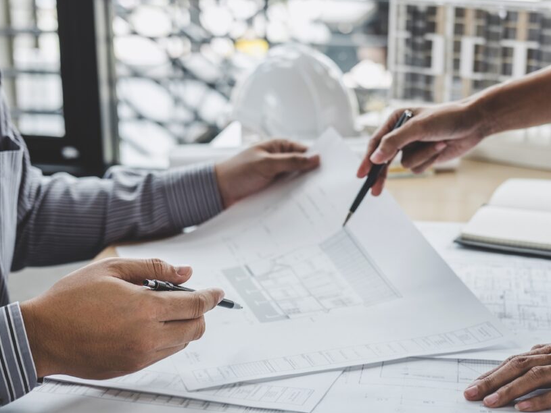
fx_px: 1019
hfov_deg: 30.2
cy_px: 208
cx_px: 335
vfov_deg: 22.9
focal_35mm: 64
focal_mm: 35
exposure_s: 1/160
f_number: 2.8
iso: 200
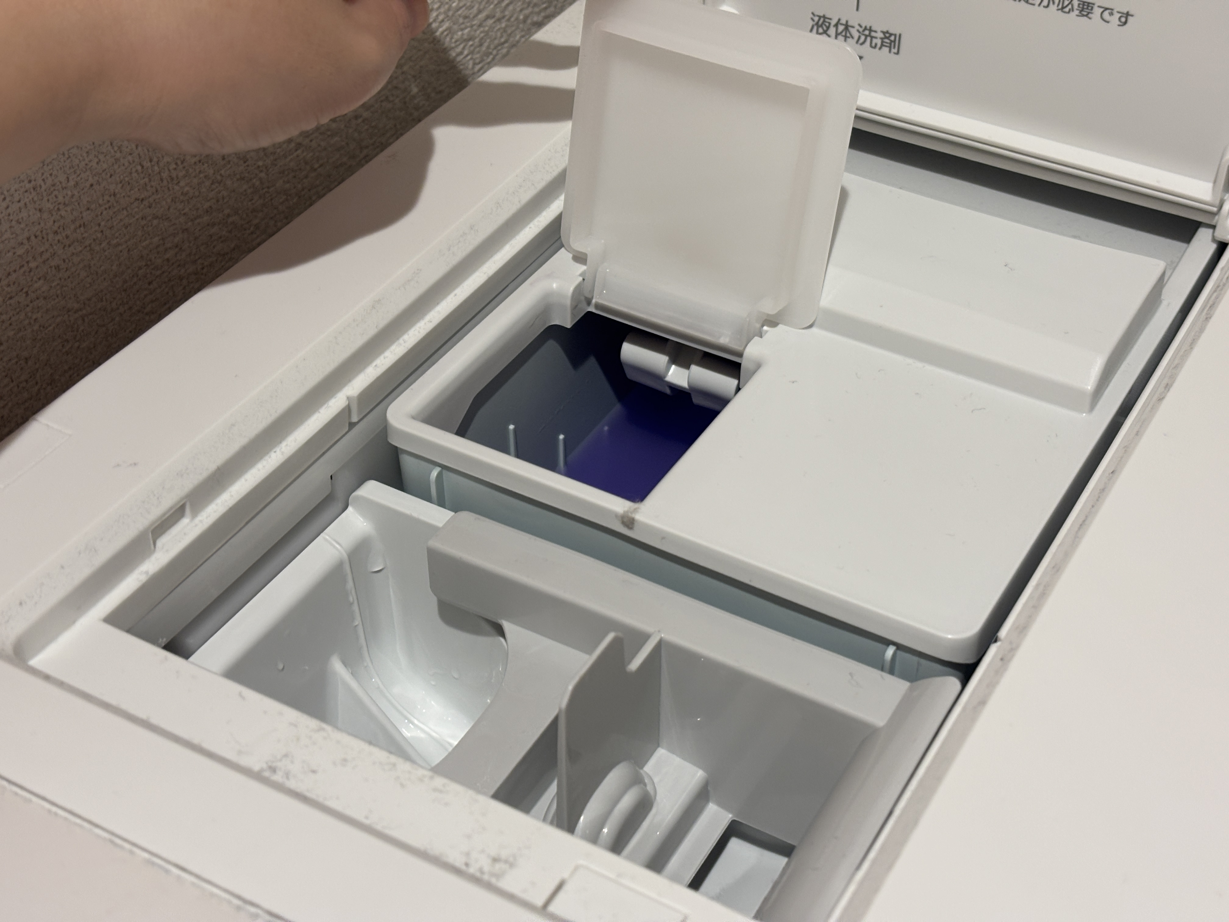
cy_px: 461
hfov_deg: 36.8
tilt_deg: -40.8
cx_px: 614
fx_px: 1846
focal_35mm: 52
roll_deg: +0.0
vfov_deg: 28.0
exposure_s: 1/50
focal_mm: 5.96
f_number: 1.6
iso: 80
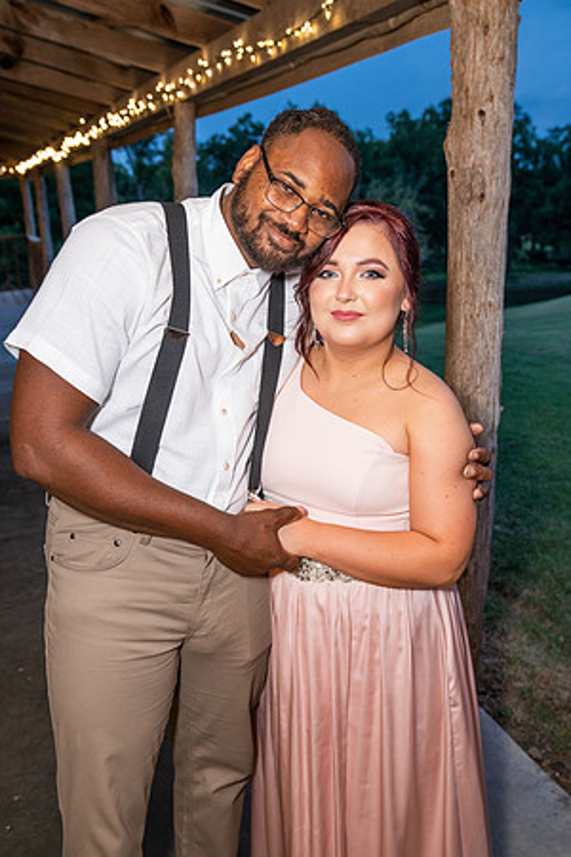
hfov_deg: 37.9
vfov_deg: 54.4
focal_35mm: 35
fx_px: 833
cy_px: 428
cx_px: 286
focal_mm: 35
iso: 2000
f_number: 4.5
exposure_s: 1/25
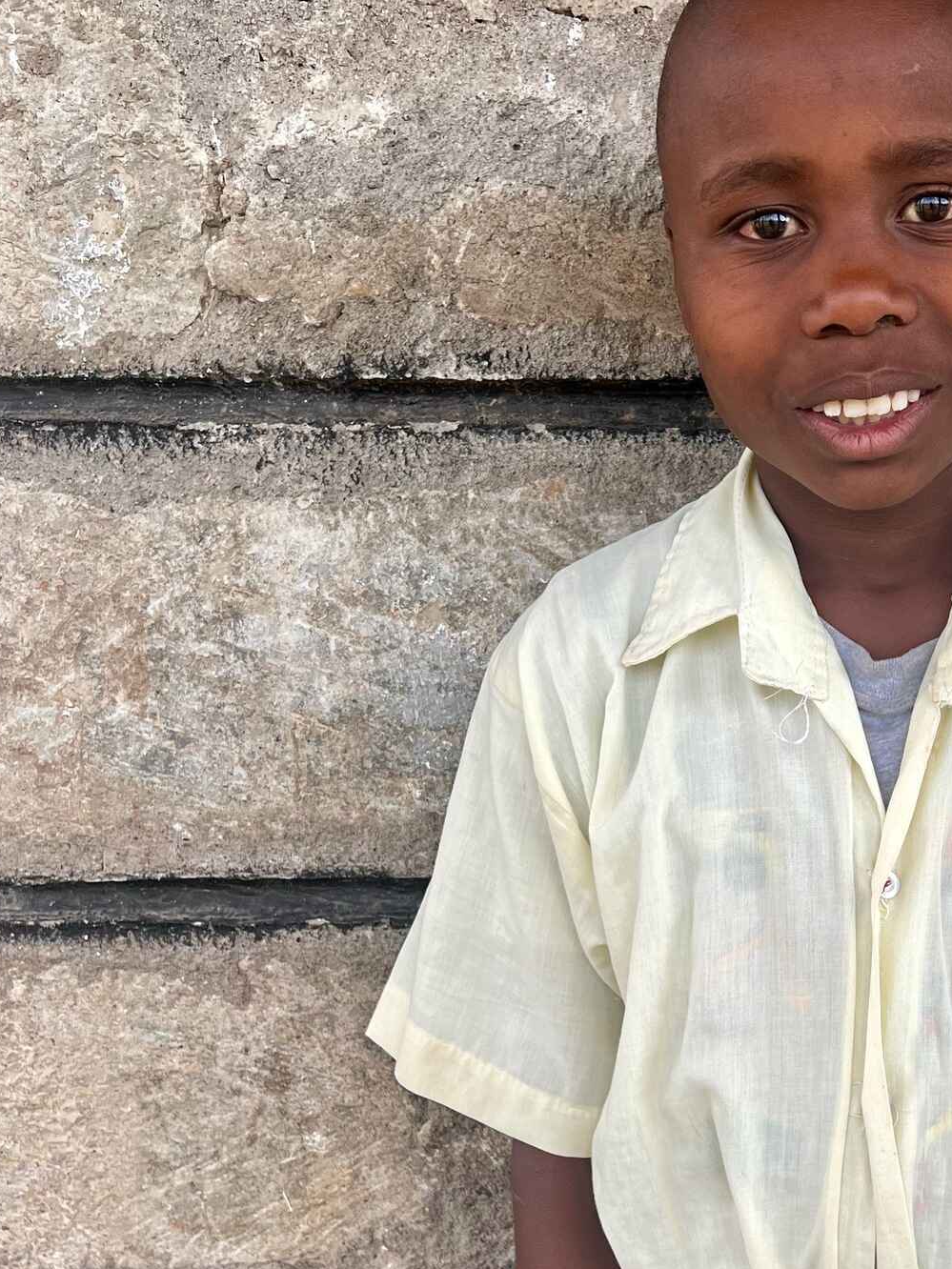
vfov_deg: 40.6
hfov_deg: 30.4
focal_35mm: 46
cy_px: 877
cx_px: 813
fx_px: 1687
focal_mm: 5.7
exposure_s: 1/531
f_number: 1.5
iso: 50
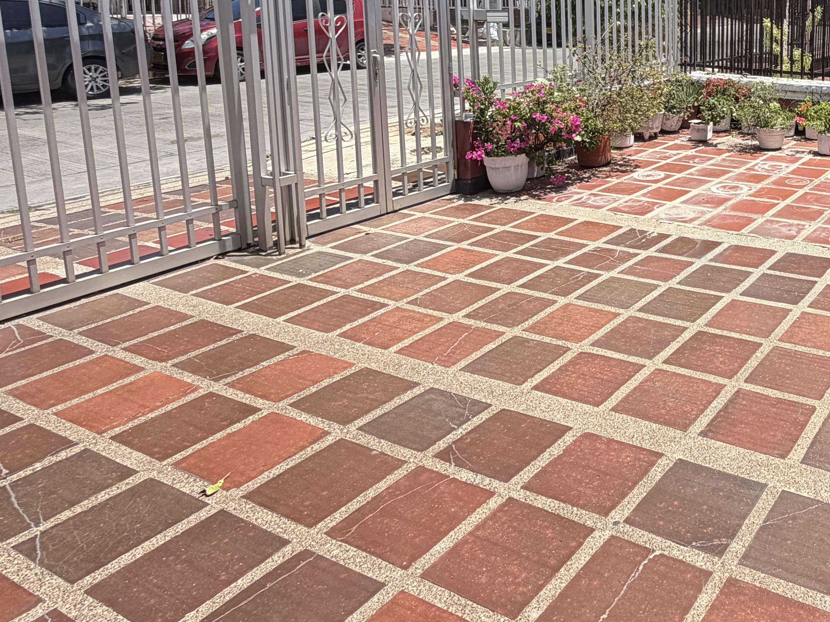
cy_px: 92
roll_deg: -1.2
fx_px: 719
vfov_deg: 43.7
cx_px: 762
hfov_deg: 52.1
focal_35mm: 30
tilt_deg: -7.4
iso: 32
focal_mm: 2.22
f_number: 2.2
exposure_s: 1/770
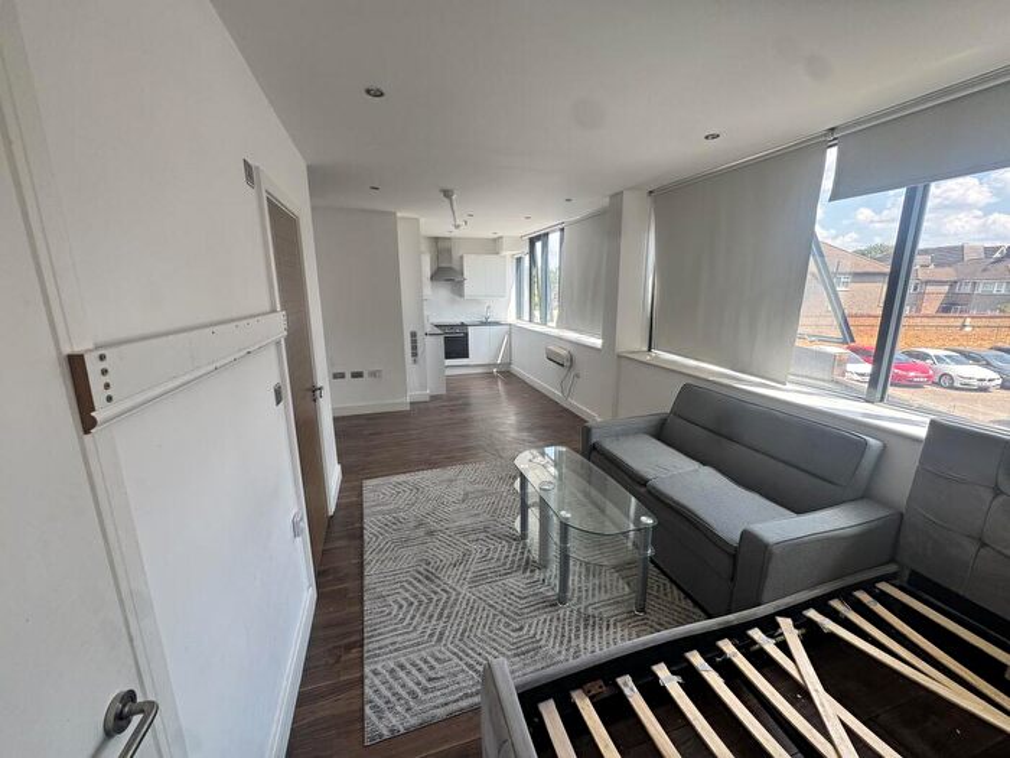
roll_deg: +0.6
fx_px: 408
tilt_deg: -12.2
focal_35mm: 14
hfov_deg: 102.1
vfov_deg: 85.7
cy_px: 379
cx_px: 505
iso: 40
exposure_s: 1/148
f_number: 2.2
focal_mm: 2.22
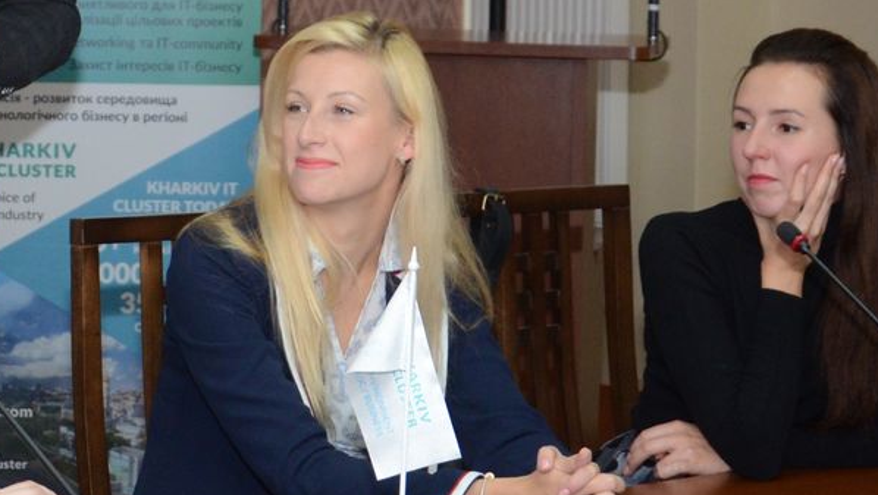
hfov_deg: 16.8
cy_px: 68
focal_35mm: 125
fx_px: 2911
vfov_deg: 9.7
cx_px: 23
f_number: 4.2
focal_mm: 34
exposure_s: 1/200
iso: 1000
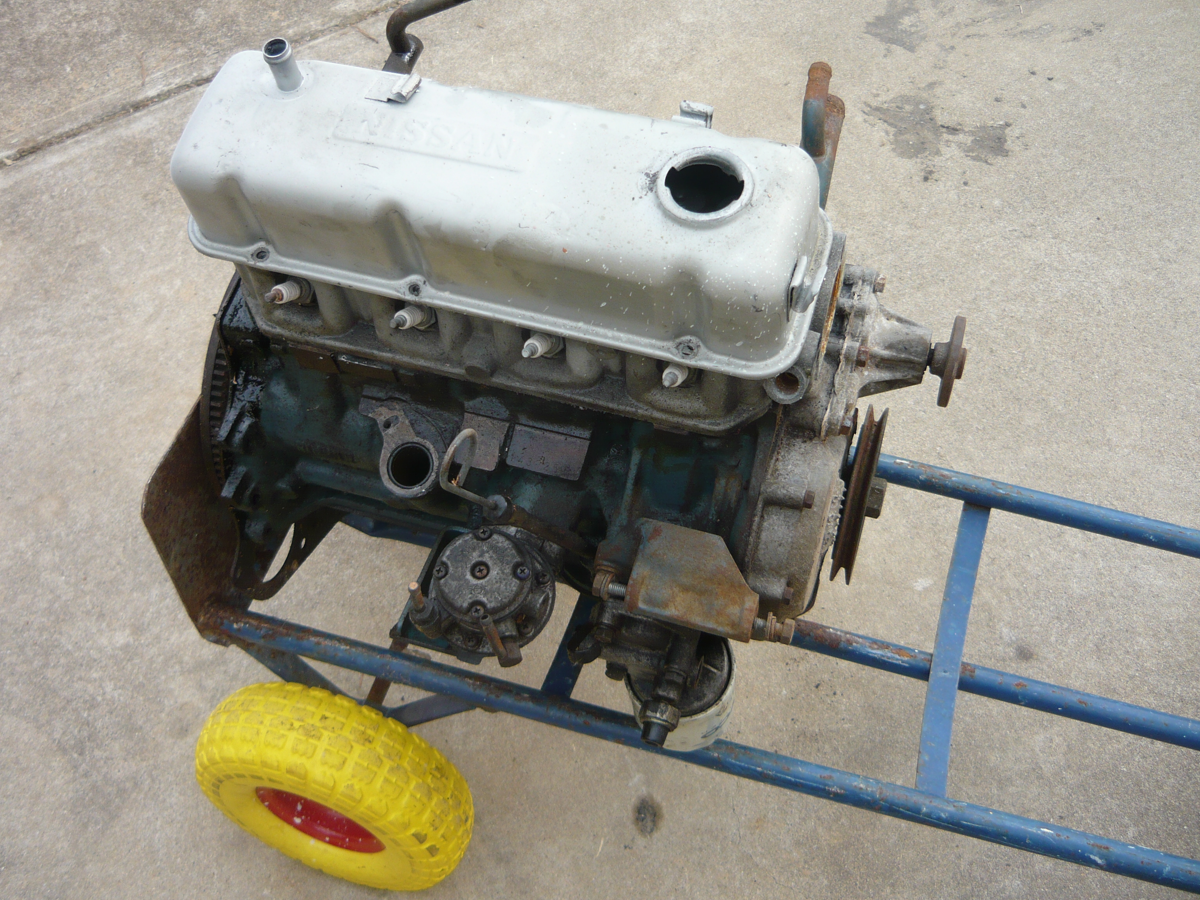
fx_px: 1213
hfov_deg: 52.6
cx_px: 581
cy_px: 438
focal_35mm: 35
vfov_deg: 40.7
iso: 100
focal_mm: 5.5
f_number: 2.8
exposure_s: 1/320
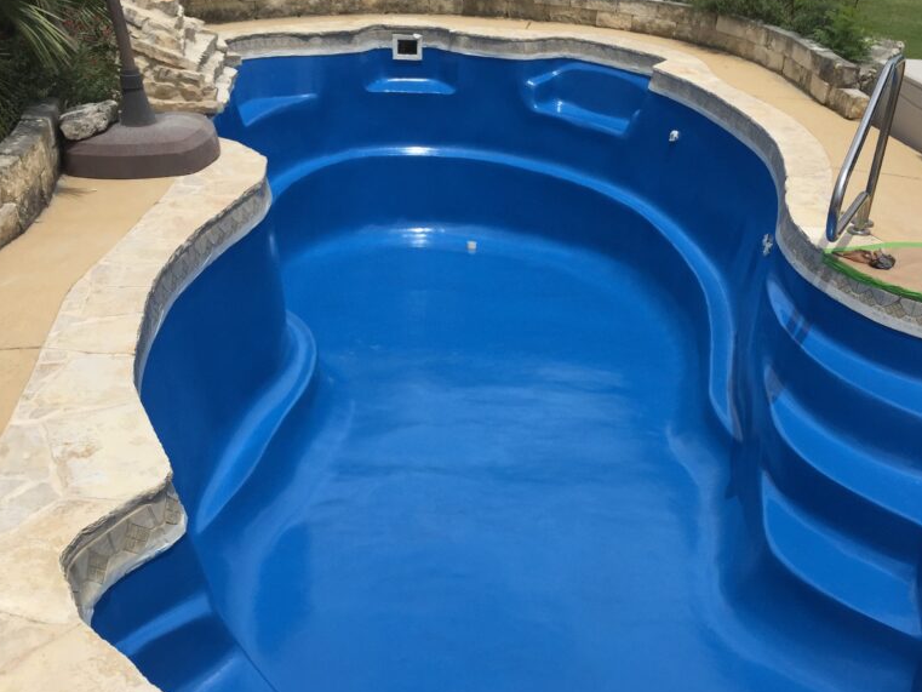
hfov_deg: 47.7
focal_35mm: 39
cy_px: 408
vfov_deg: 36.7
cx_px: 523
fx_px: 1039
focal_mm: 4.15
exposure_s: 1/4405
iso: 32
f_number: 2.2
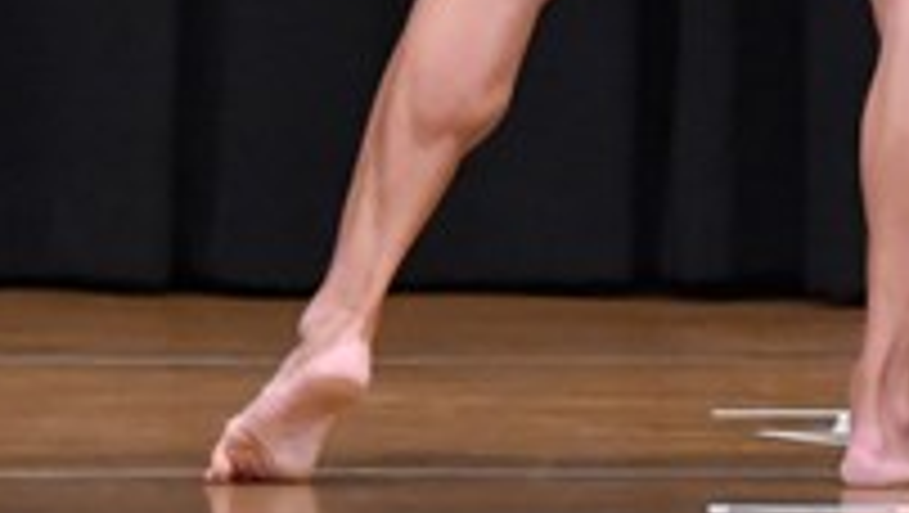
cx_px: 902
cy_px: -405
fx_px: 19539
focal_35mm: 810
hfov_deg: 2.7
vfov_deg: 1.5
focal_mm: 135
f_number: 5.6
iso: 8000
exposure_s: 1/400
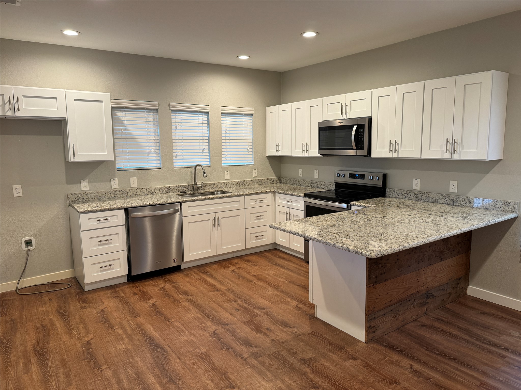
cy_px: 195
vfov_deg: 56.8
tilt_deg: -8.8
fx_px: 361
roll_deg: +0.0
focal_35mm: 24
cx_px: 260
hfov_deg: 71.6
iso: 200
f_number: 1.78
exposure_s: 1/60
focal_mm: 6.86
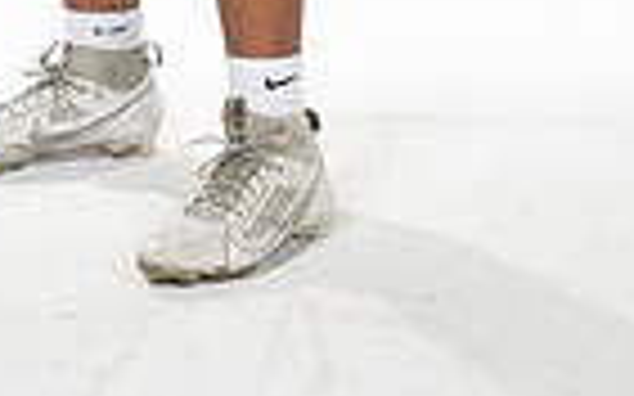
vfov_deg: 6.8
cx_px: 103
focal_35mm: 182
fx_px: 3143
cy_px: -608
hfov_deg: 11.5
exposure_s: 1/320
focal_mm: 56
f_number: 7.1
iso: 800
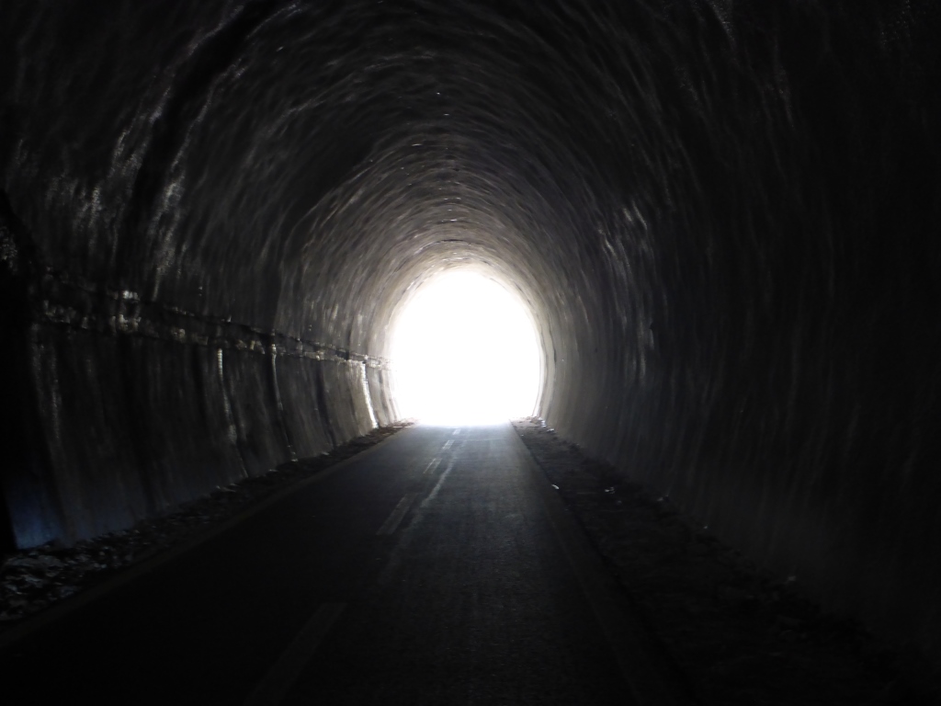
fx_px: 1033
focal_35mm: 38
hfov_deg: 49.0
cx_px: 470
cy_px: 353
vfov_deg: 37.7
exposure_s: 1/6
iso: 400
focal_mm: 6.8
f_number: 4
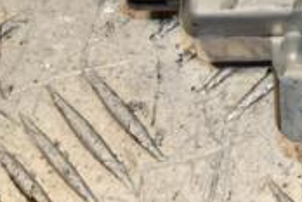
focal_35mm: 320
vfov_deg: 4.3
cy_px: -131
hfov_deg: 6.3
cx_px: 502
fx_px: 2684
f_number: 10
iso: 800
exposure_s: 1/200
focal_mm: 62
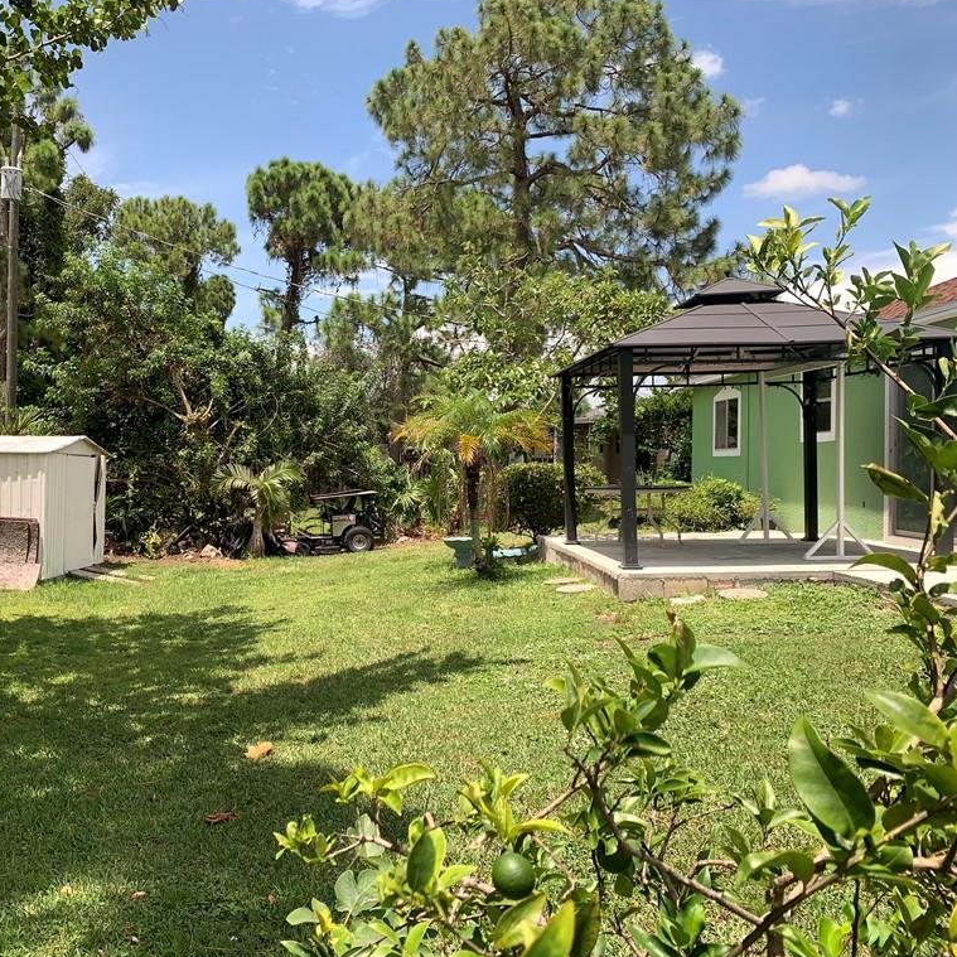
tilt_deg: -1.4
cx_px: 351
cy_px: 477
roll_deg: -0.3
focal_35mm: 31
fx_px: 970
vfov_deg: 52.5
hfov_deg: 51.9
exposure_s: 1/1634
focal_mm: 4.25
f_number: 1.8
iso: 25
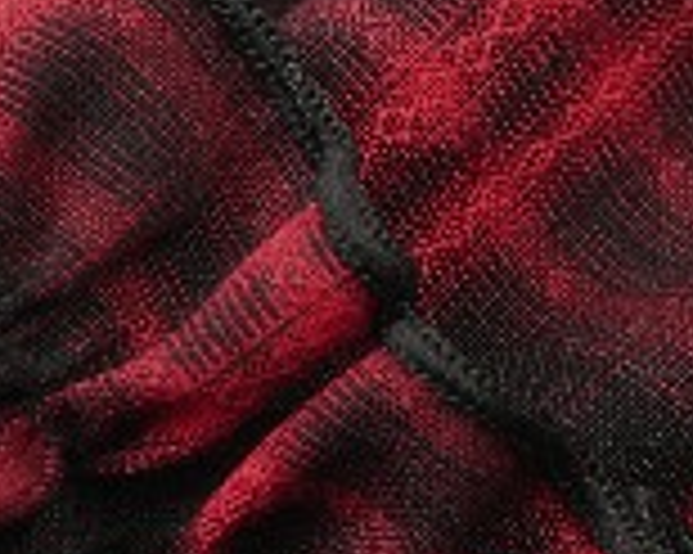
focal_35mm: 429
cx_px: 695
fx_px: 8793
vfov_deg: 3.6
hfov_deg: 4.5
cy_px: 671
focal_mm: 66
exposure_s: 1/125
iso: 200
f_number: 9
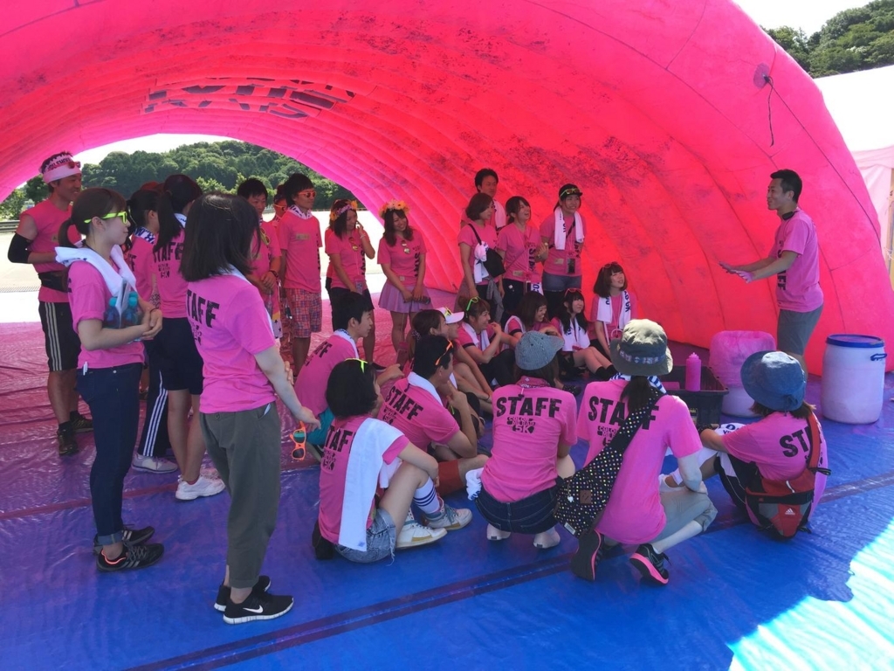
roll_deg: -1.5
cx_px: 447
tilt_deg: -8.3
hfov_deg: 61.7
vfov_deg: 48.2
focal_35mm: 29
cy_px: 336
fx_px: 749
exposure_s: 1/460
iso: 32
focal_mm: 4.15
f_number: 2.2
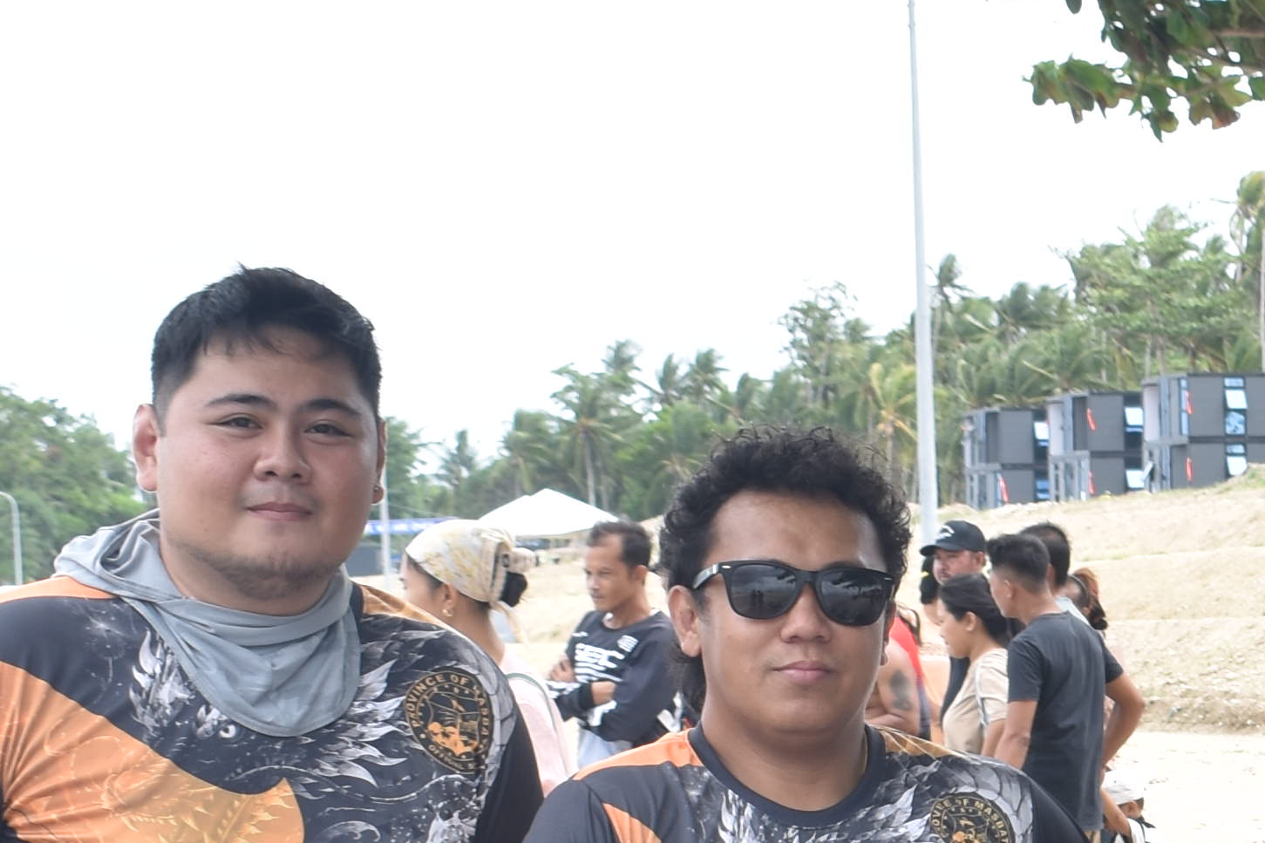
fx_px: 5448
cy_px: 1063
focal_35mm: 155
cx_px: 1674
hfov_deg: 12.8
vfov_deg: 8.7
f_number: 5.6
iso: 100
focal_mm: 25
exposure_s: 1/125
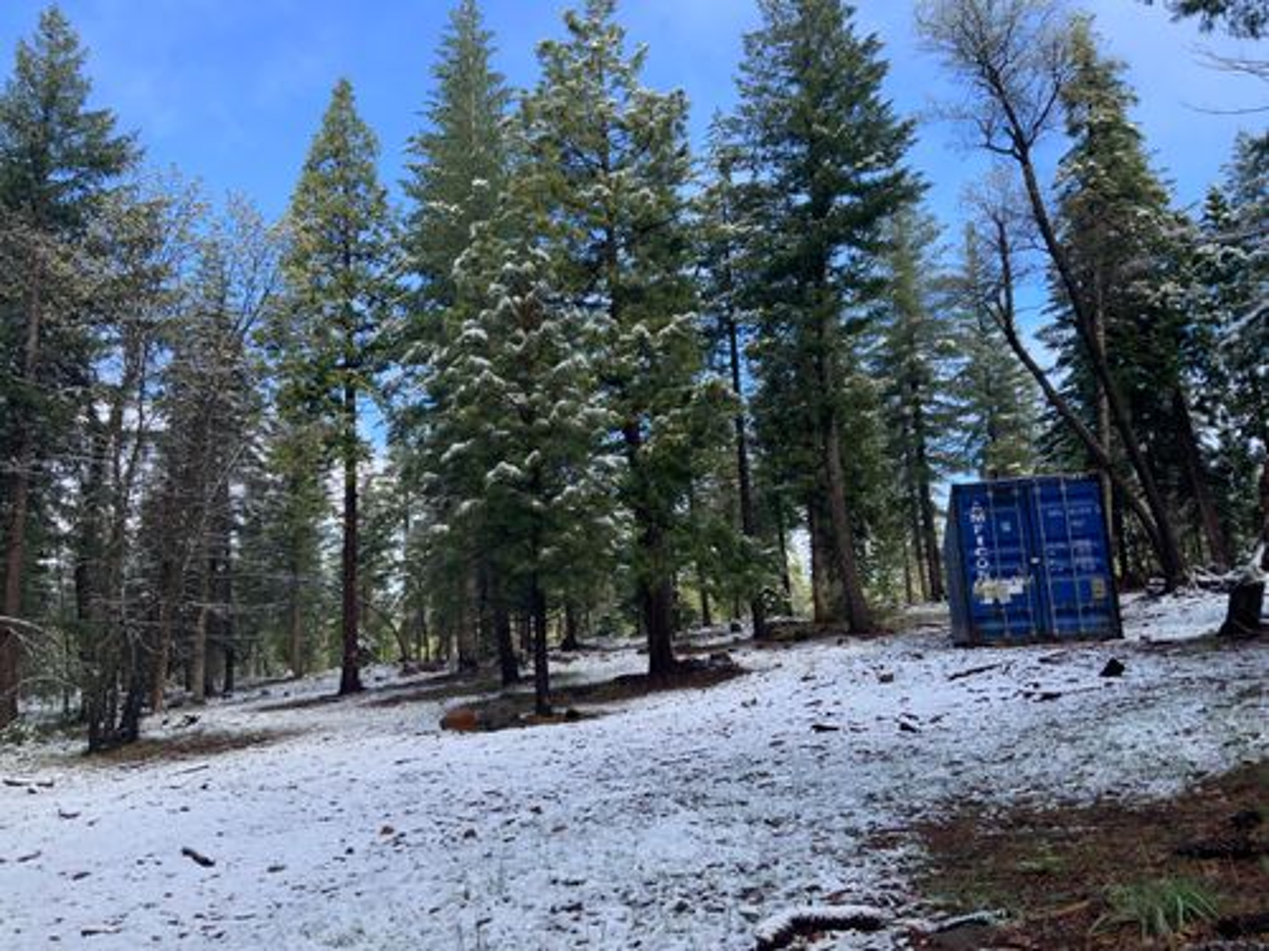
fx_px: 1063
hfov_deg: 61.7
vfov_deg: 48.2
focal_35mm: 29
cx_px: 634
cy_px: 476
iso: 16
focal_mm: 3
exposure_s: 1/386
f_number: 1.8
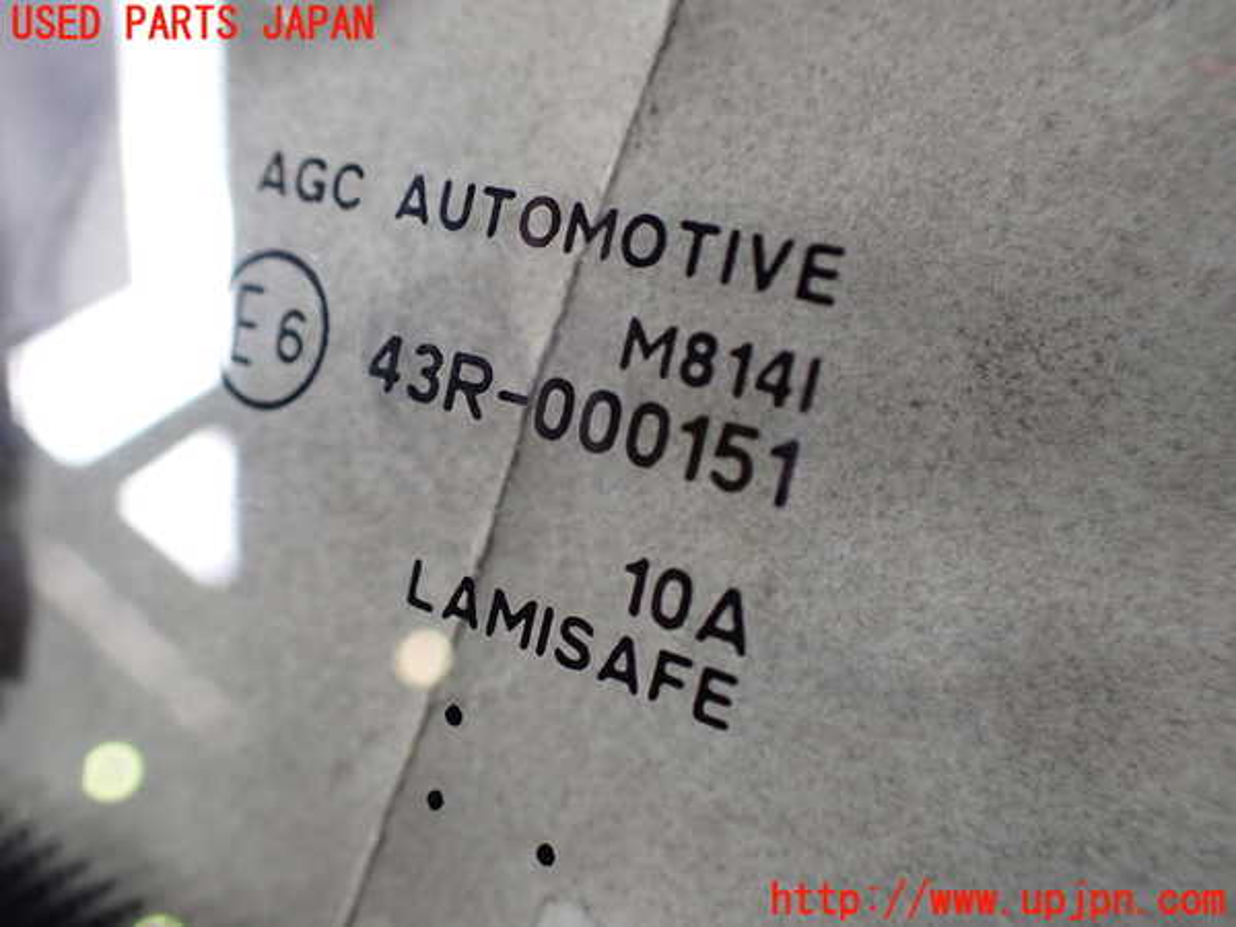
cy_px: 464
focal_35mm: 30
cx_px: 618
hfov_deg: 60.0
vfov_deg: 46.8
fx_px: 1071
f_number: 2.3
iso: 125
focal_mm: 5.4
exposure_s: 1/125
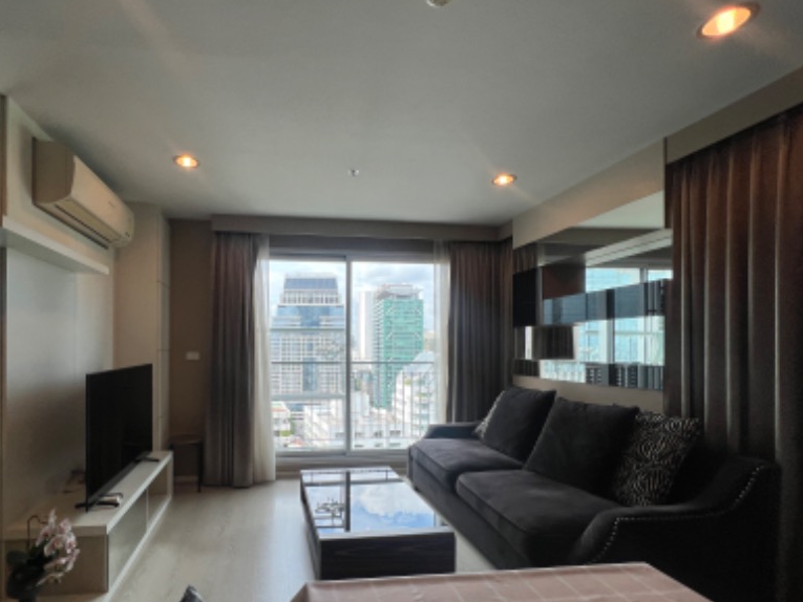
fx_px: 394
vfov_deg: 74.3
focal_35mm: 17
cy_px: 347
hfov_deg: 89.9
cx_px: 321
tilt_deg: -0.3
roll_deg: -2.1
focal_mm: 1.57
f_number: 1.8
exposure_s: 1/295
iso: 32
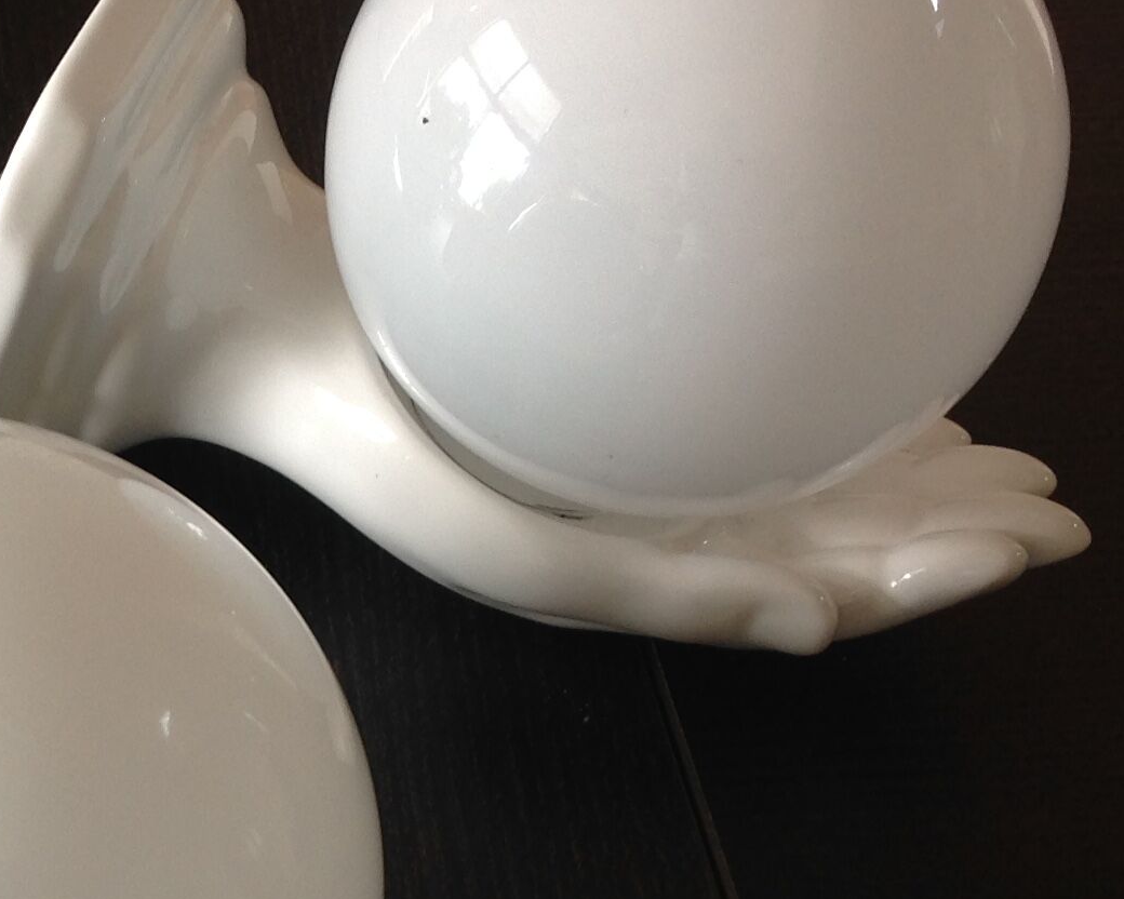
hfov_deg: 21.9
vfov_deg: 18.0
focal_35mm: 85
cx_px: 72
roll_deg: +0.4
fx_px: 2828
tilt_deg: -44.9
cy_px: 645
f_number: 2.4
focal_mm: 4.28
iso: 50
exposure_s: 1/20
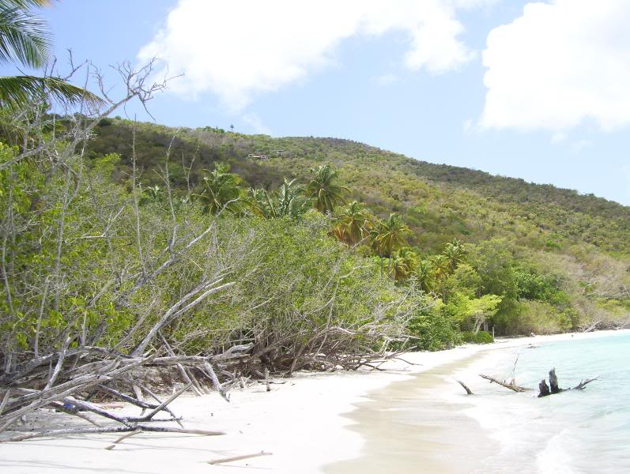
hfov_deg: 51.3
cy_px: 237
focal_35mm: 36
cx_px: 315
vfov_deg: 39.7
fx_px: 656
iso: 80
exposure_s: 1/250
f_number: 4.8
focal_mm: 6
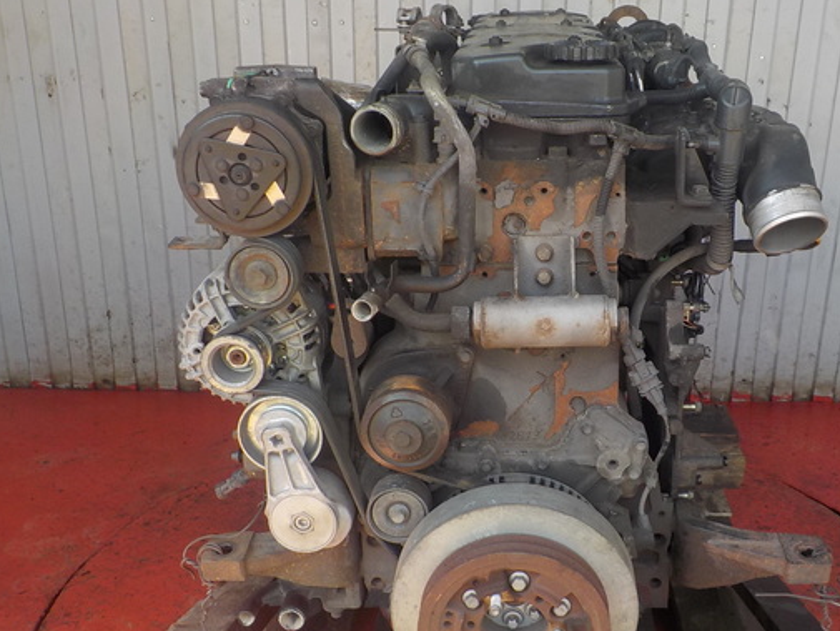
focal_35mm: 38
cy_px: 341
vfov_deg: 37.7
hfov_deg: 48.6
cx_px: 514
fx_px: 922
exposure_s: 1/125
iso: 125
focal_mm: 4.1
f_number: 3.3
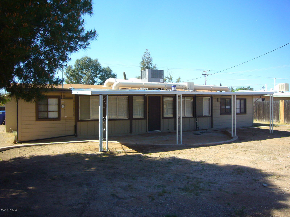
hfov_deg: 63.4
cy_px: 108
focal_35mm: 28
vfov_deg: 49.7
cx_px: 145
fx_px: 235
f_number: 5.6
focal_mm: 4.6
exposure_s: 1/160
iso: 80
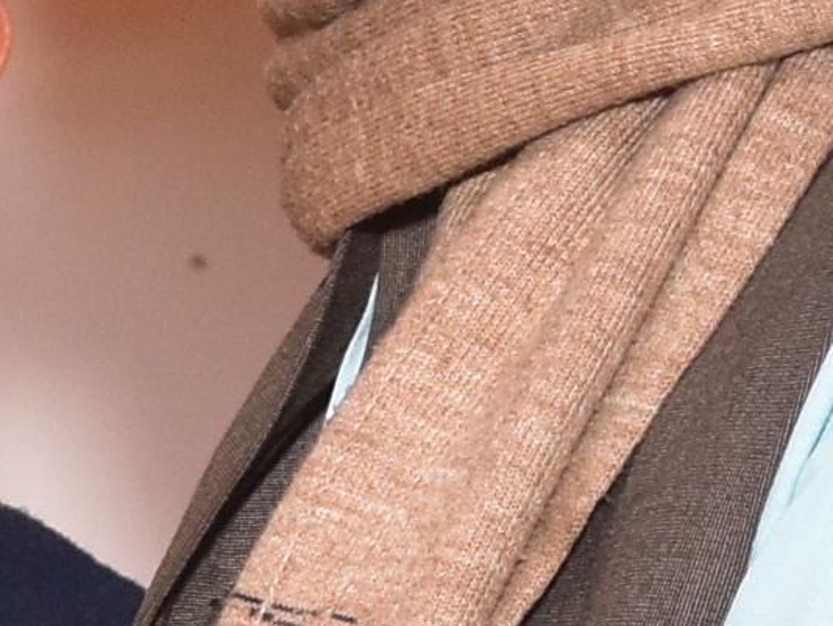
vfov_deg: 4.4
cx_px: -1401
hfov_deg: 5.6
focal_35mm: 340
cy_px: 688
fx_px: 8185
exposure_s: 1/125
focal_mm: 28
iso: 1000
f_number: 5.6
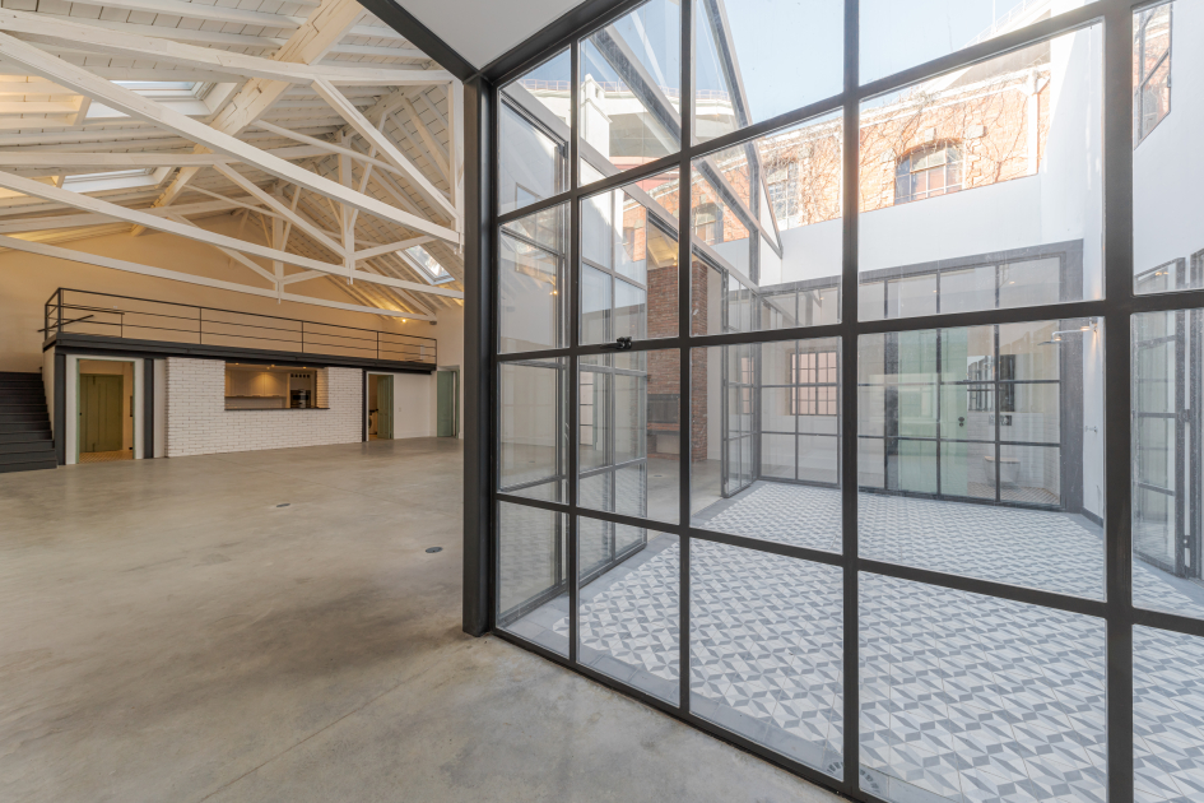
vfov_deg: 90.0
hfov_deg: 112.6
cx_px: 602
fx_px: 401
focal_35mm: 12
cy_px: 402
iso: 200
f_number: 8
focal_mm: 12
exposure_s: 1/25
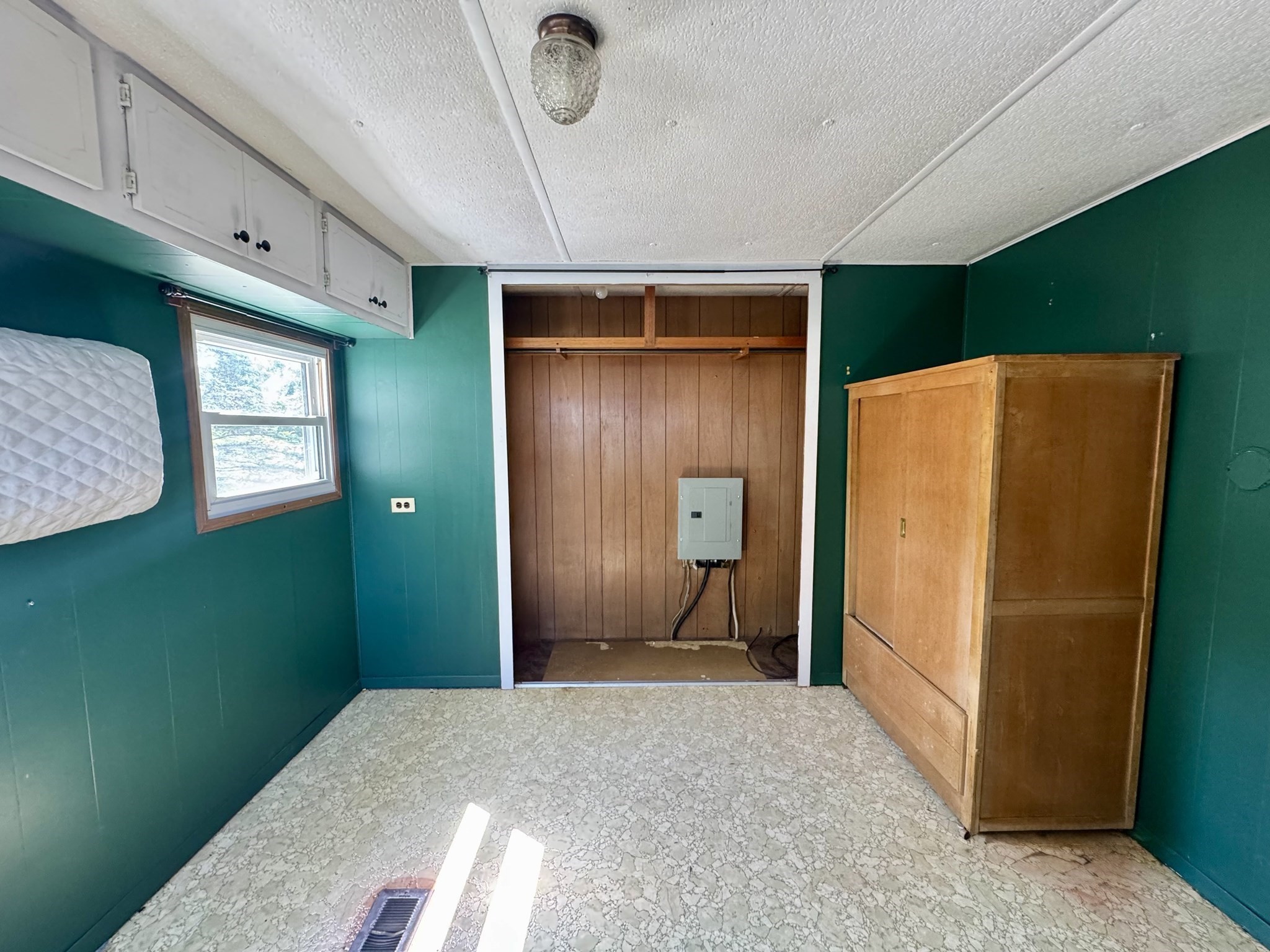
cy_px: 476
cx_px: 635
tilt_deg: -5.0
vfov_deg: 85.7
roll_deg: +0.2
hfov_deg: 102.1
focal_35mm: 14
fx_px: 514
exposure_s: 1/61
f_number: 2.2
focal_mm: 2.22
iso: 320
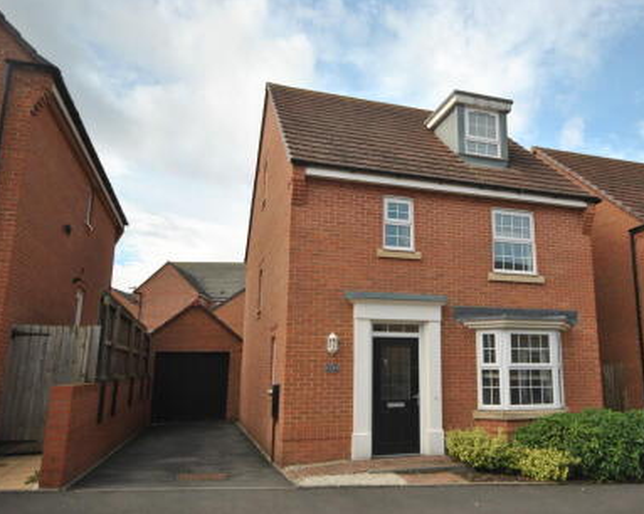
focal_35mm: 28
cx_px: 390
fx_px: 533
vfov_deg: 51.5
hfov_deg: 61.6
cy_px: 263
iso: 100
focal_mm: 16
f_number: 8
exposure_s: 1/200
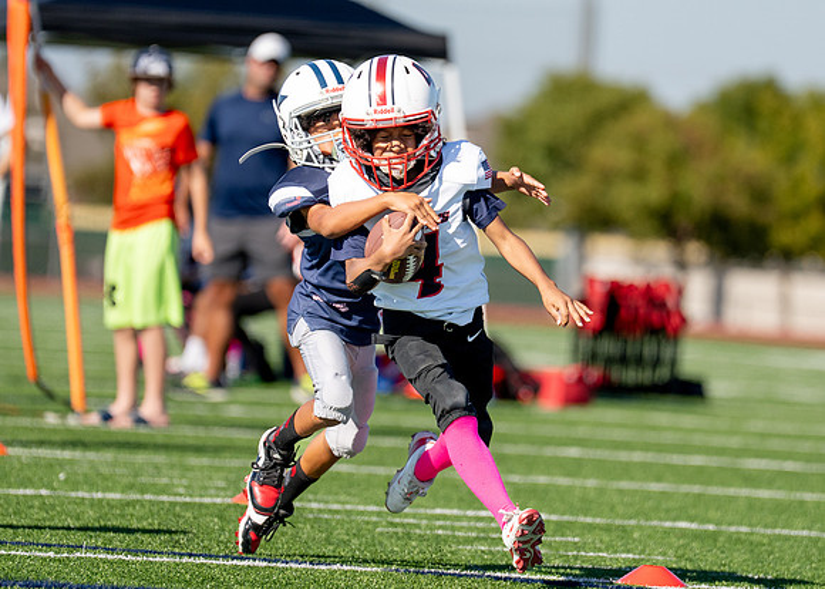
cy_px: 236
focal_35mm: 365
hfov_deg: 5.5
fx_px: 8560
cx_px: 460
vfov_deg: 3.9
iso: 320
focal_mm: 200
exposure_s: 1/6400
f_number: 2.8
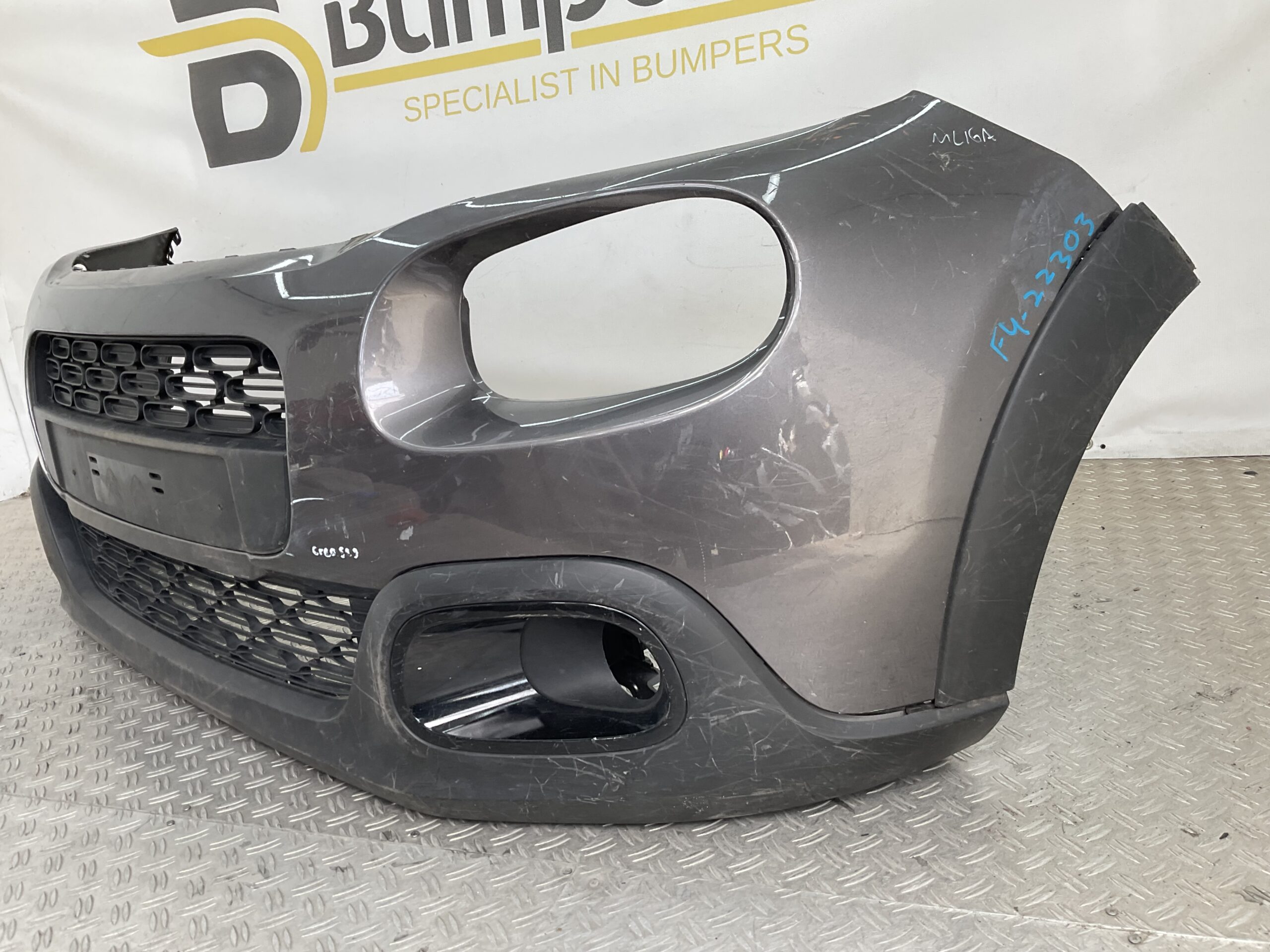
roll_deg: +5.5
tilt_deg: -16.9
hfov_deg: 61.7
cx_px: 635
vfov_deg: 48.2
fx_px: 1064
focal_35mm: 29
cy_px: 476
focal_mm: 3
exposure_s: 1/120
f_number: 1.8
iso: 16
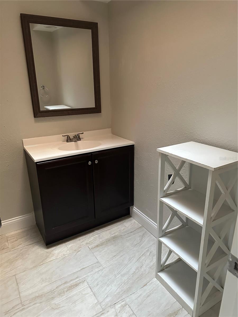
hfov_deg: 56.8
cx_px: 119
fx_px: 220
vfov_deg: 71.6
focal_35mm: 24
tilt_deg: -20.3
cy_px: 158
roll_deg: +0.8
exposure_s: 1/60
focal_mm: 6.86
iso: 800
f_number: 1.78
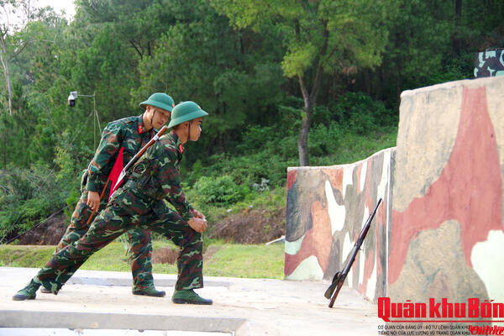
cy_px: 168
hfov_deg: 25.7
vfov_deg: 17.3
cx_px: 252
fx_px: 1106
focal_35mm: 79
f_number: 5
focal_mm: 53
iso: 400
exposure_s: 1/180
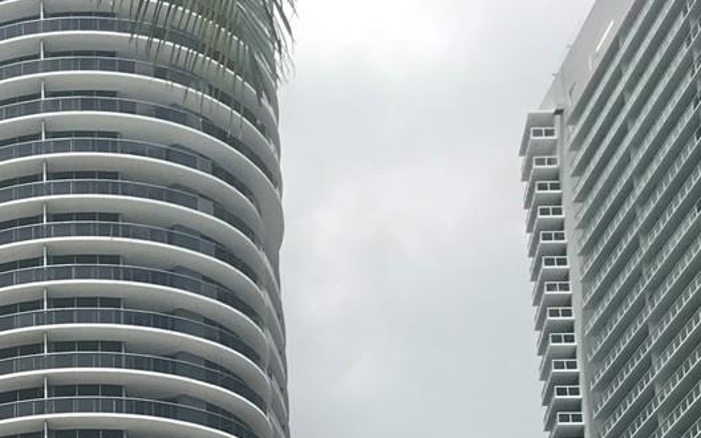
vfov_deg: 13.2
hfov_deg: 21.6
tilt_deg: +14.9
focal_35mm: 90
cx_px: -106
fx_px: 1719
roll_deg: -1.3
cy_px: 772
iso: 20
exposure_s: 1/2457
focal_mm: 3.99
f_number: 1.8
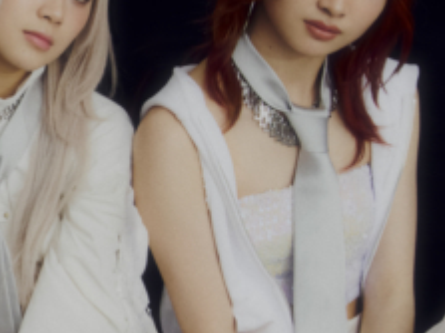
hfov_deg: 8.7
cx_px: -285
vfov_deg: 6.7
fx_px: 2839
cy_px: 287
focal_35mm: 221
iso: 800
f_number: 11
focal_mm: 51.8
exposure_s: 1/125
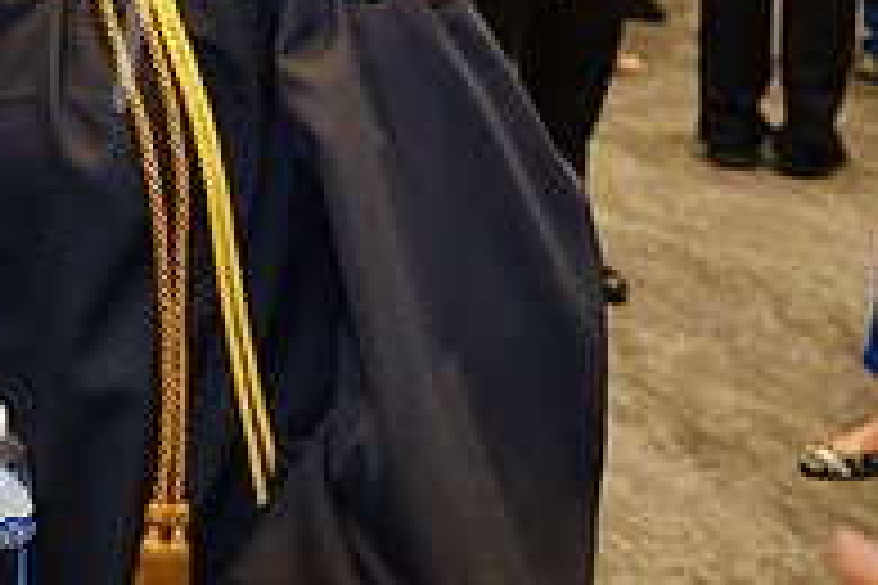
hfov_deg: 18.5
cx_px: -423
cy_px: -196
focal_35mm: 98
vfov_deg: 13.4
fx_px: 2390
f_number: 2.8
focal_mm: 22
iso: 1600
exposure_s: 1/60
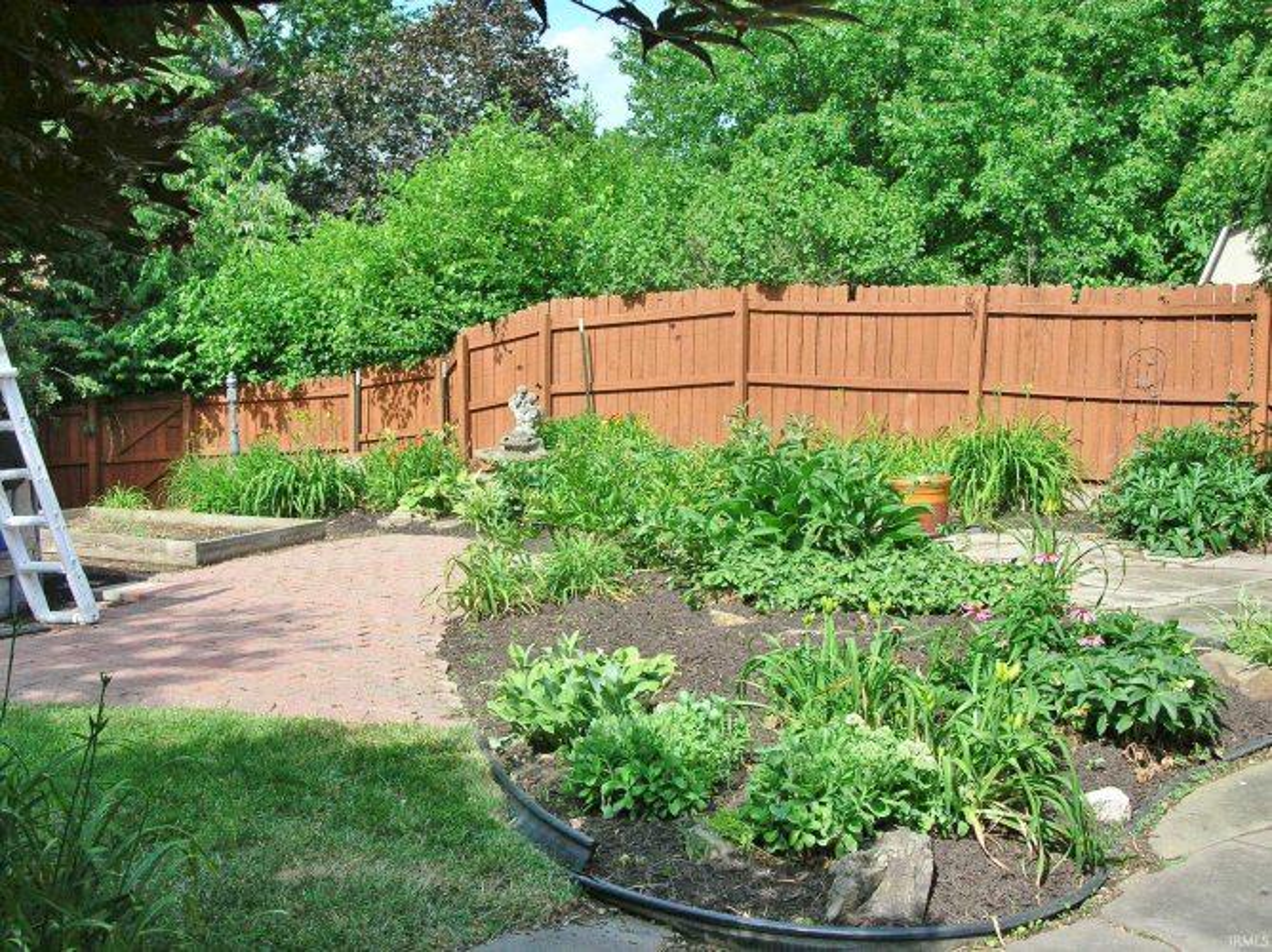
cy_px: 476
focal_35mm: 42
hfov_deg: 44.8
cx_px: 636
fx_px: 1542
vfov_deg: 34.3
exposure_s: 1/283
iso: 50
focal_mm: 6.9
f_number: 3.9
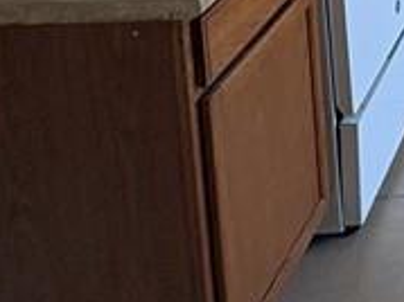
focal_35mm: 80
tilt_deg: -6.2
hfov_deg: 18.7
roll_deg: +1.1
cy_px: -302
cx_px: 736
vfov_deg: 15.0
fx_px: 933
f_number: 2.2
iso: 100
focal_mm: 2.22
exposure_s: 1/120
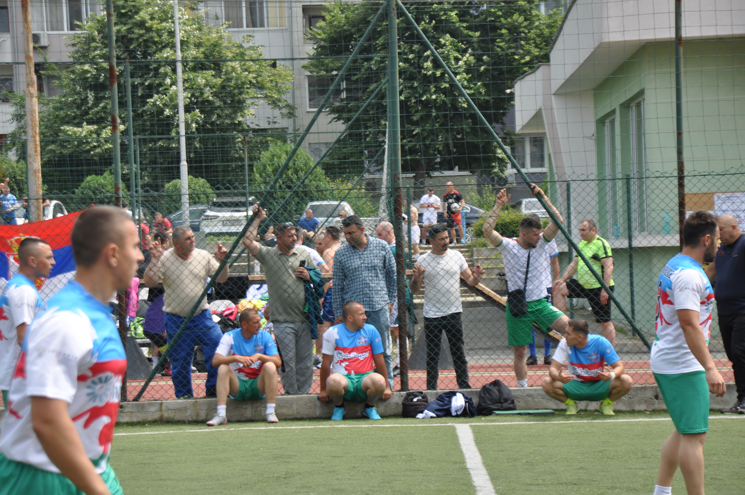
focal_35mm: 128
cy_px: 248
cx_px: 372
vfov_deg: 10.7
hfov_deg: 16.1
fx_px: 2635
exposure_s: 1/500
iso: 250
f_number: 5.6
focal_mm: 85
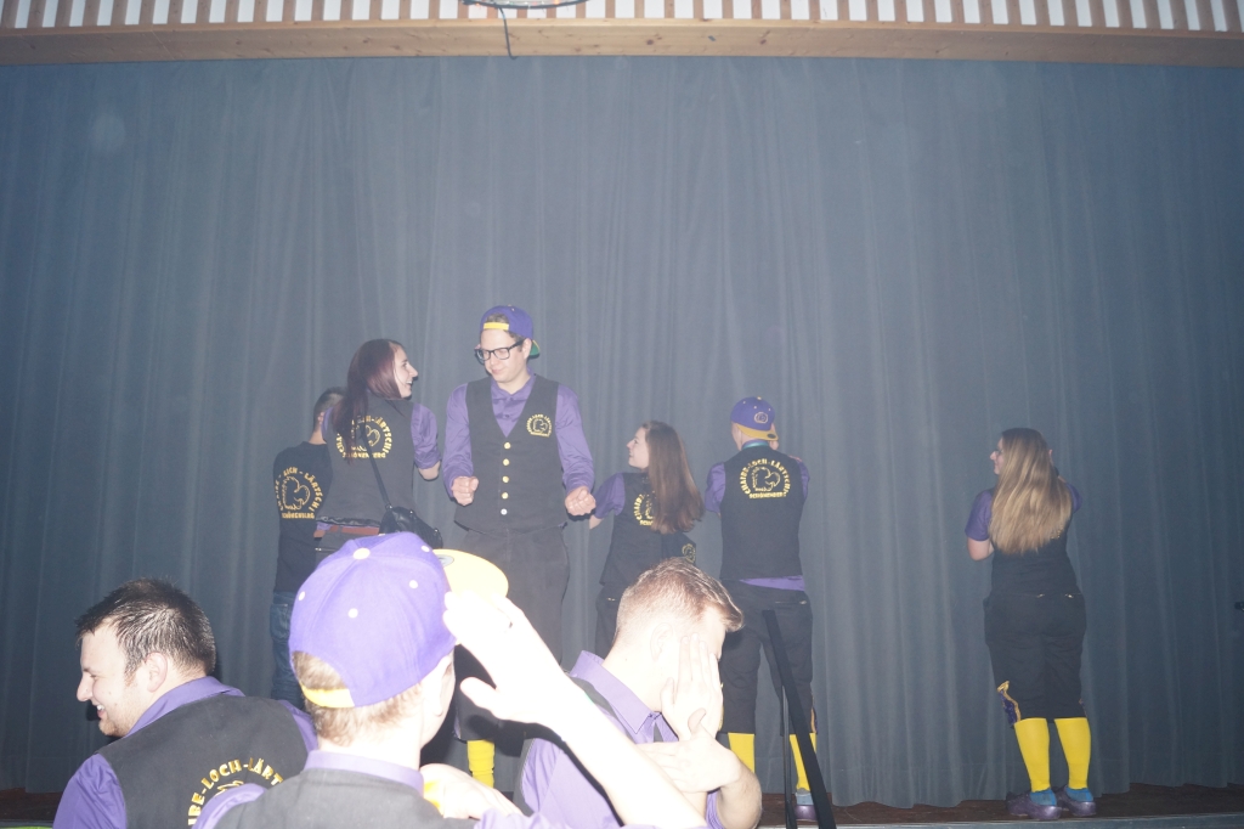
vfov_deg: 47.9
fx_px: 933
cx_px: 622
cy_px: 414
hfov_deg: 67.4
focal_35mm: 27
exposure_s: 1/60
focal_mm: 18
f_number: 3.5
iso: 640
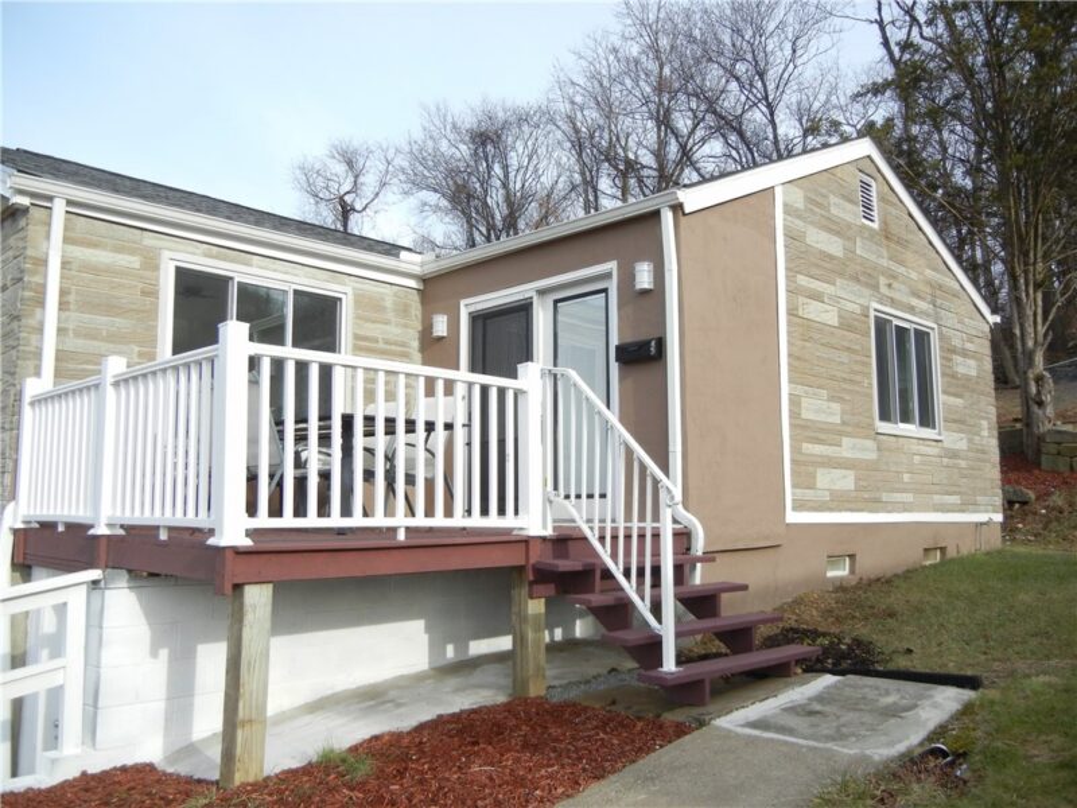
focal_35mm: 30
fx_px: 933
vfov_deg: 46.8
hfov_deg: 60.0
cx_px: 538
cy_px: 404
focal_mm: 5.4
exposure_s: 1/563
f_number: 3.5
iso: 160
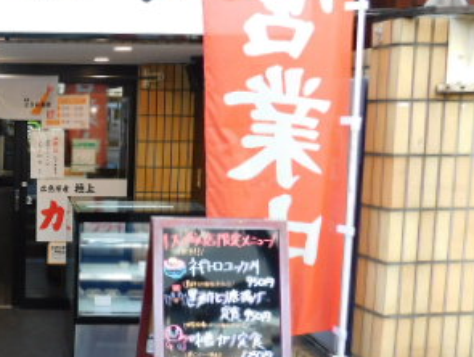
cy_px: 195
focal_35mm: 52
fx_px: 713
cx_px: -19
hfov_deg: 33.1
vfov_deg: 28.1
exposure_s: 1/100
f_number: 3
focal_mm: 4.1
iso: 125
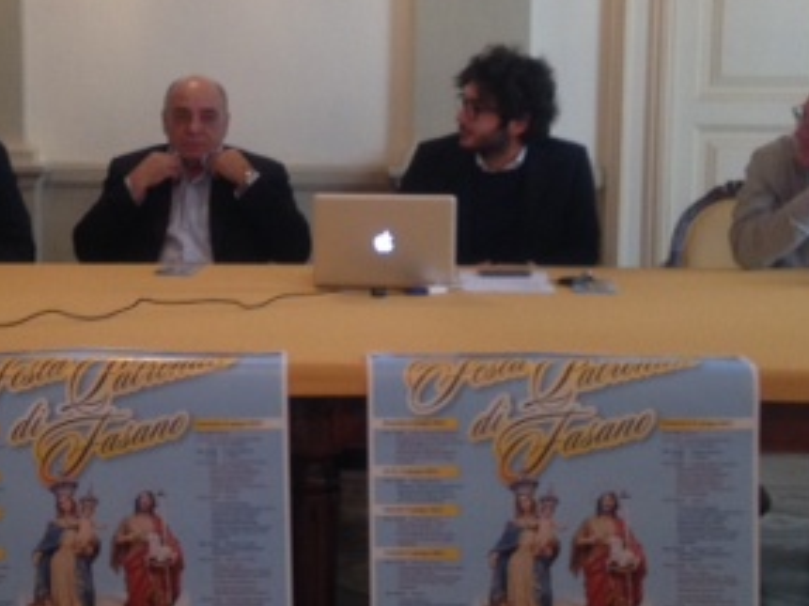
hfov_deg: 24.9
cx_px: 254
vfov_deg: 18.8
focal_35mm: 78
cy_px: 206
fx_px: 1822
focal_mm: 4.28
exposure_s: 1/20
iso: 160
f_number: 2.4
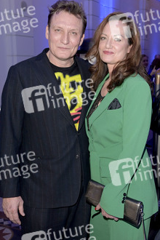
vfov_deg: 42.7
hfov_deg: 29.2
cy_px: 132
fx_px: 307
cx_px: 80
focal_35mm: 46
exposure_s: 1/60
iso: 2000
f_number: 5.6
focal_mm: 38
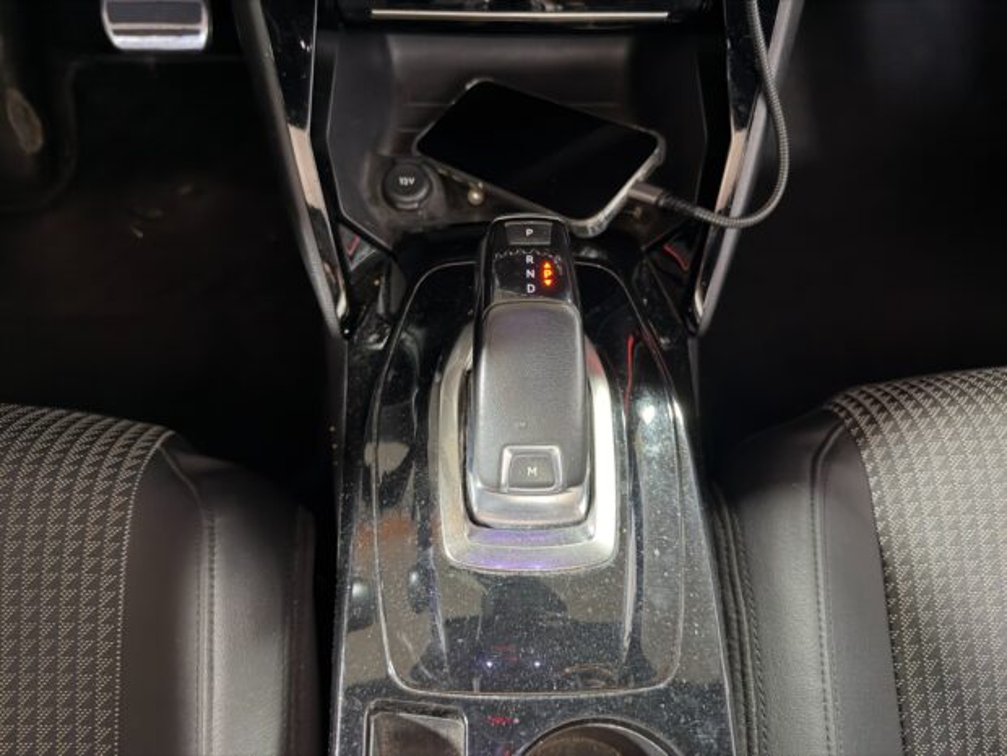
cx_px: 504
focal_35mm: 24
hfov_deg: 71.6
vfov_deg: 56.8
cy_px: 378
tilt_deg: -64.6
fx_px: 698
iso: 800
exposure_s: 1/13
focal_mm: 6.76
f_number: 1.78
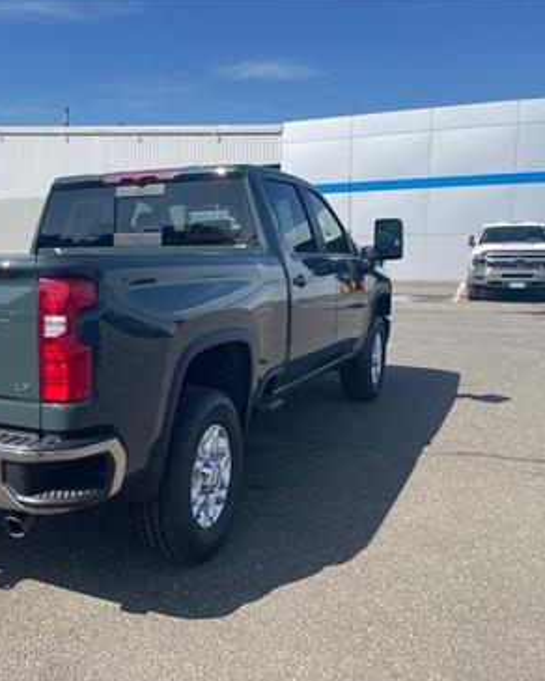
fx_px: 706
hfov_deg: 40.1
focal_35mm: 35
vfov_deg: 51.5
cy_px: 347
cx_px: 91
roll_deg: -1.1
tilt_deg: -6.7
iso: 32
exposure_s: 1/1855
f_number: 1.6
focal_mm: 4.2
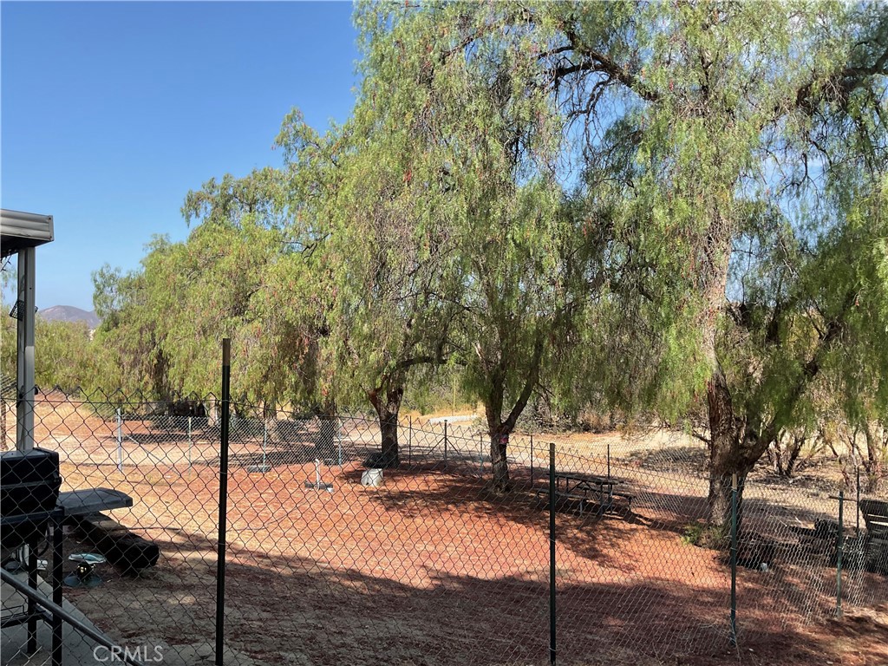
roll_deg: +0.7
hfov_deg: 61.7
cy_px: 333
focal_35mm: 29
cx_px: 444
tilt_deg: +1.0
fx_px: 744
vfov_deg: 48.2
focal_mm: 3
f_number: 1.8
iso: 16
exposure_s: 1/1144
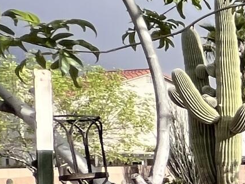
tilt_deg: -4.0
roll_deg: +0.8
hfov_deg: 11.3
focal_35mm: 91
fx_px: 644
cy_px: 203
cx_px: 745
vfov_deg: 15.8
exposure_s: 1/1107
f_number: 1.8
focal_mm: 1.57
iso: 32
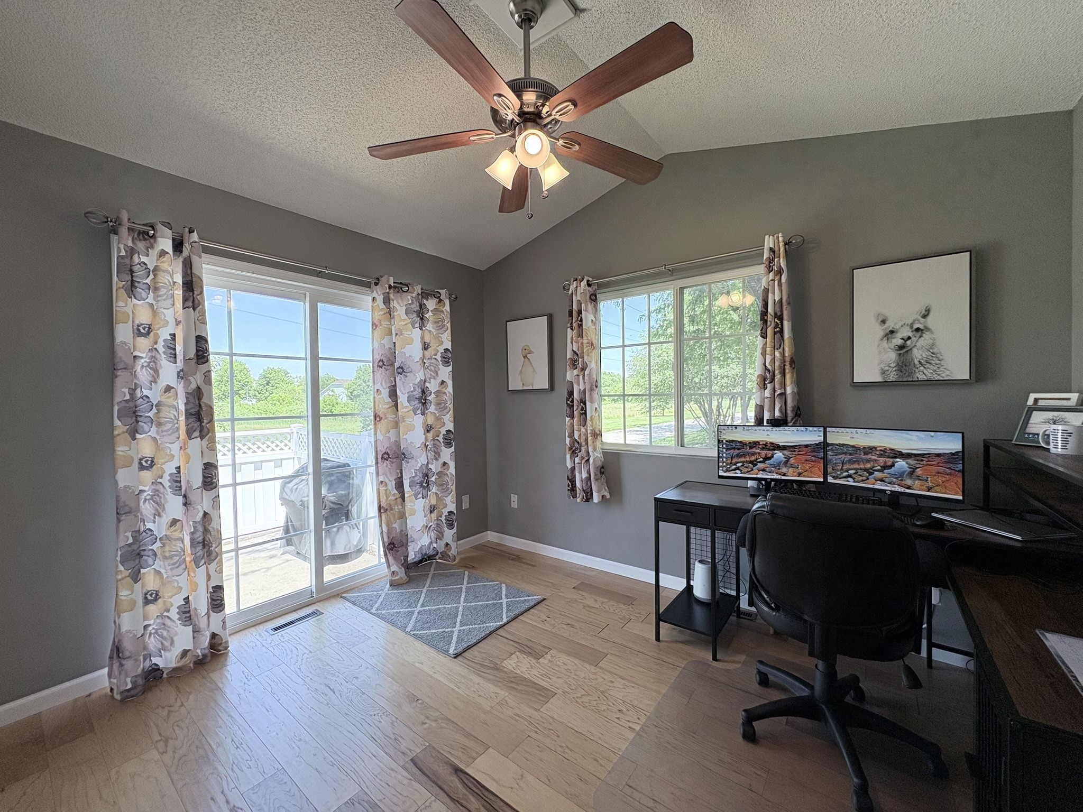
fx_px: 438
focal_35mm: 14
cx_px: 542
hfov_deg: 102.1
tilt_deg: -0.6
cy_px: 406
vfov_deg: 85.7
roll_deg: +0.9
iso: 64
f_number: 2.2
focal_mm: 2.22
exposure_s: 1/167
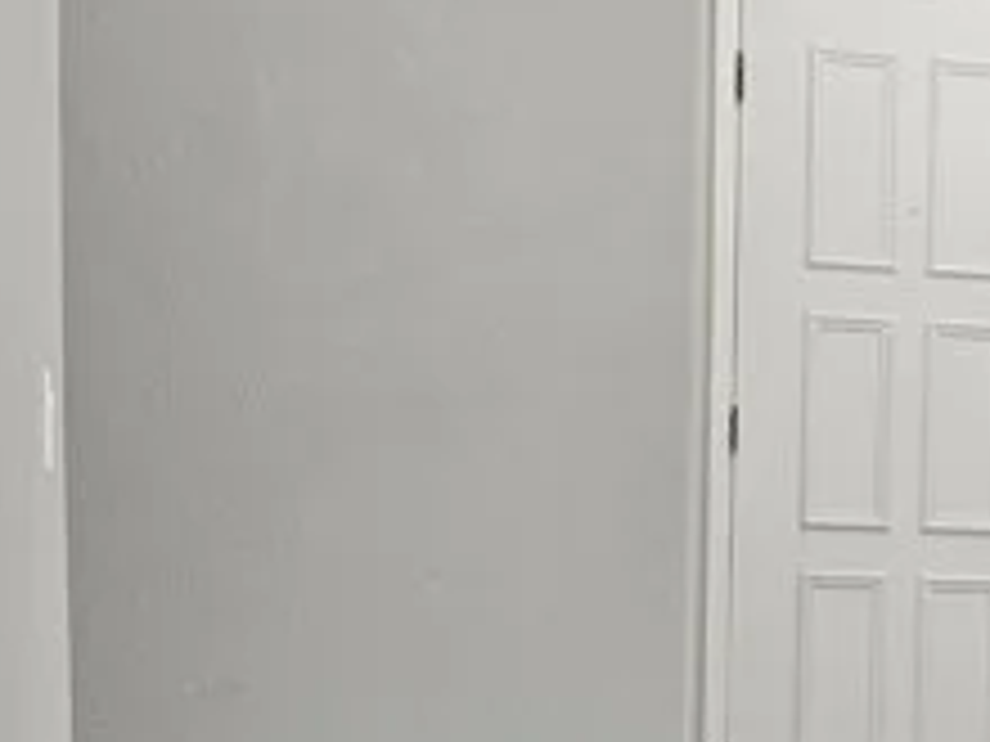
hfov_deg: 16.7
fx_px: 3060
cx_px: 1494
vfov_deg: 13.5
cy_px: 841
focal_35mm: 107
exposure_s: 1/120
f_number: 1.7
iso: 250
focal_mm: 6.3
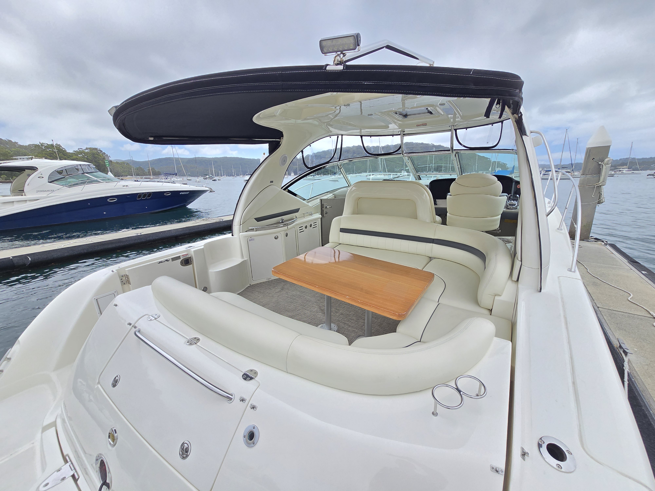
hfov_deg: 106.2
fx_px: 246
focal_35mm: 13
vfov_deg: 89.9
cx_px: 328
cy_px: 246
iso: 50
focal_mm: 2.2
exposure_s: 1/1145
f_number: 2.2
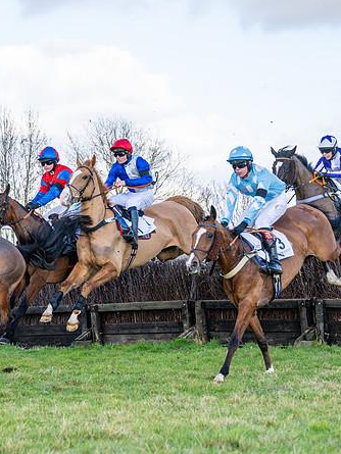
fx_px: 1457
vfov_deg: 17.7
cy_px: 217
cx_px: 12
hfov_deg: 13.2
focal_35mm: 111
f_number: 4
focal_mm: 70
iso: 500
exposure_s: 1/2000
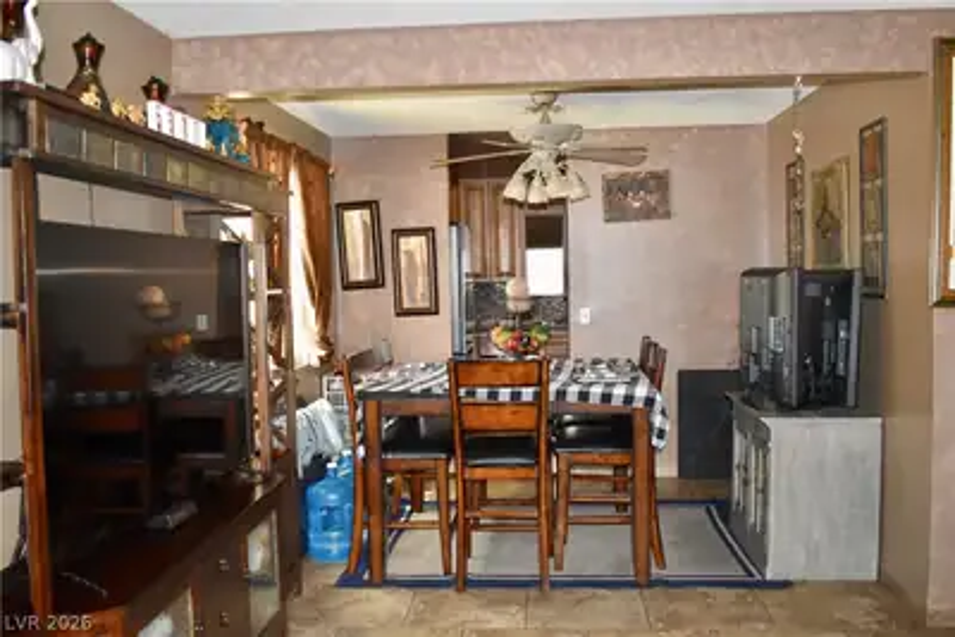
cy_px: 318
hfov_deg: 57.2
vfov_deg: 40.0
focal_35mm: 33
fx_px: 876
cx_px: 478
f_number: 3.8
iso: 4000
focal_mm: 22
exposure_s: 1/60
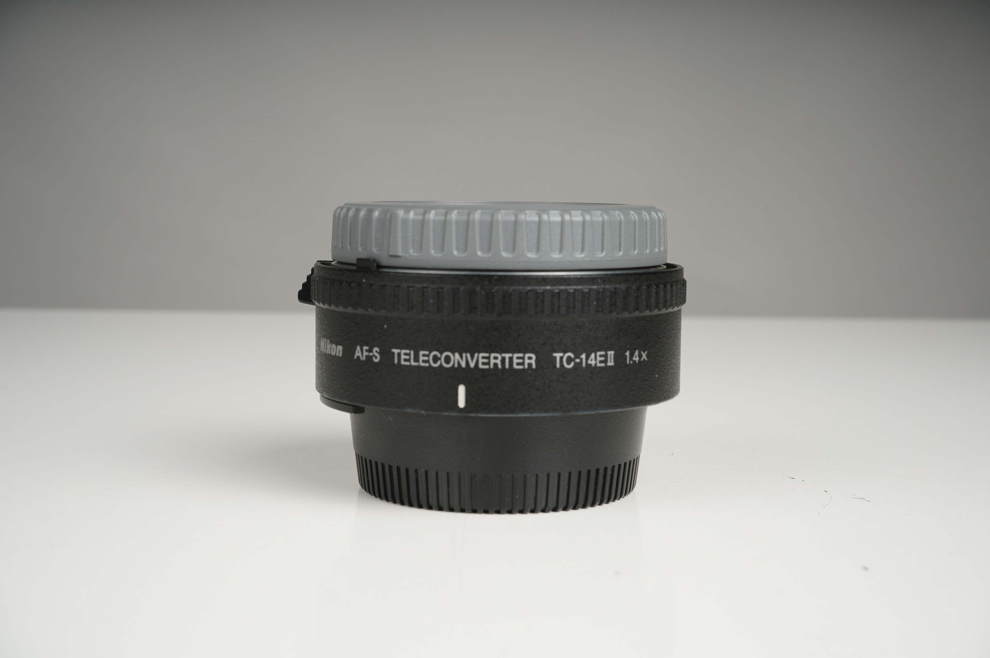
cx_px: 495
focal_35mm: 50
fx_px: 1374
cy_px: 329
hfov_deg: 39.6
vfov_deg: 26.9
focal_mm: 50
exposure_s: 1/200
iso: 200
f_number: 16
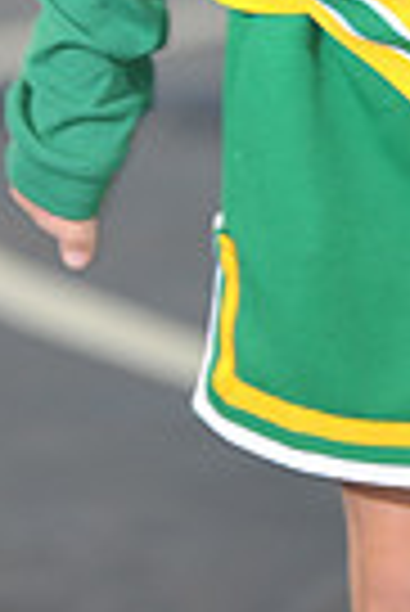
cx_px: 455
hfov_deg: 1.6
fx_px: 14517
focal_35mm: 852
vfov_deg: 2.4
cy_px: -630
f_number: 2.8
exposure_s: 1/100
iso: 500
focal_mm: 200
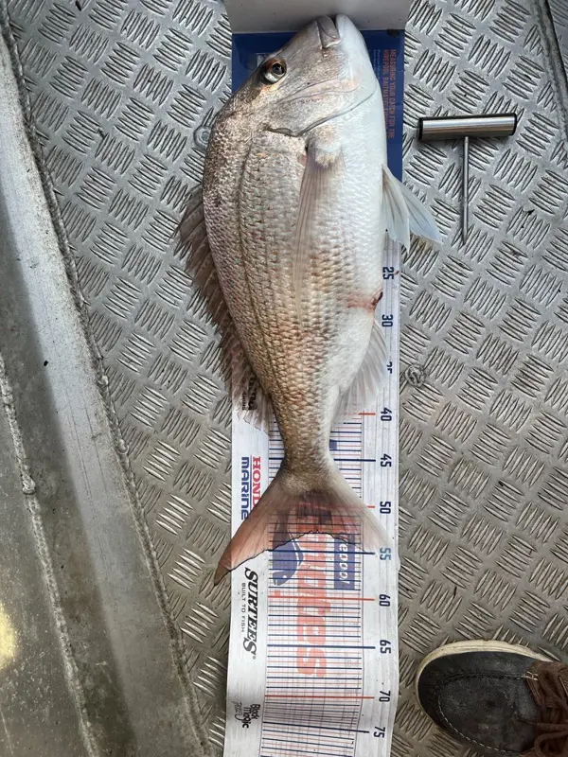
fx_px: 569
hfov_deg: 53.1
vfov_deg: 67.3
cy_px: 378
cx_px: 284
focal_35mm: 26
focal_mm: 5.1
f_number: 1.6
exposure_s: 1/245
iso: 40
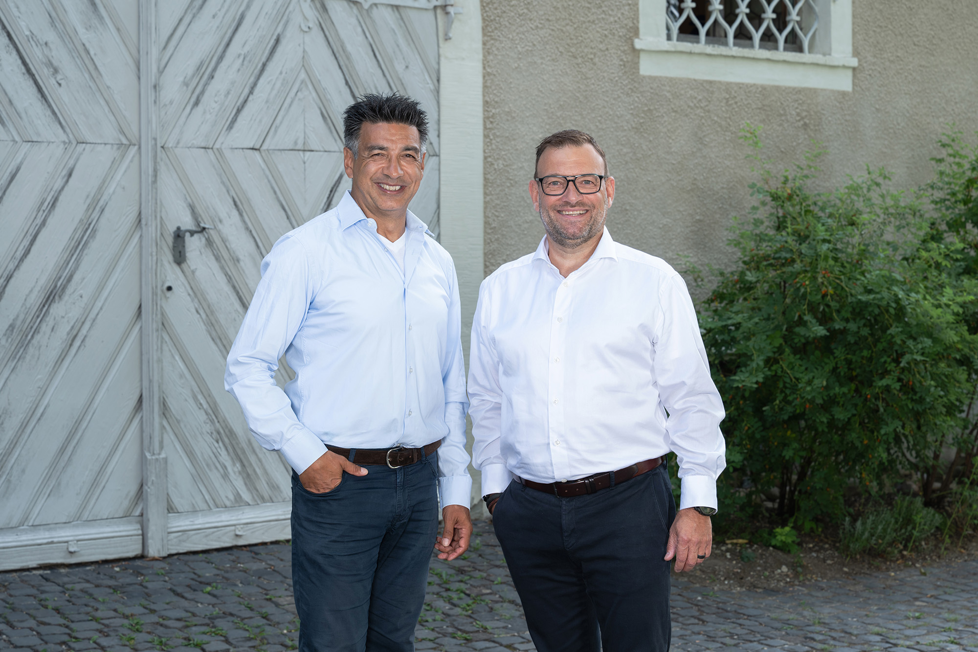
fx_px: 1901
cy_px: 326
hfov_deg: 28.8
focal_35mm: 70
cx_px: 489
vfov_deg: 19.5
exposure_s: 1/100
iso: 200
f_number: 8
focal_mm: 70
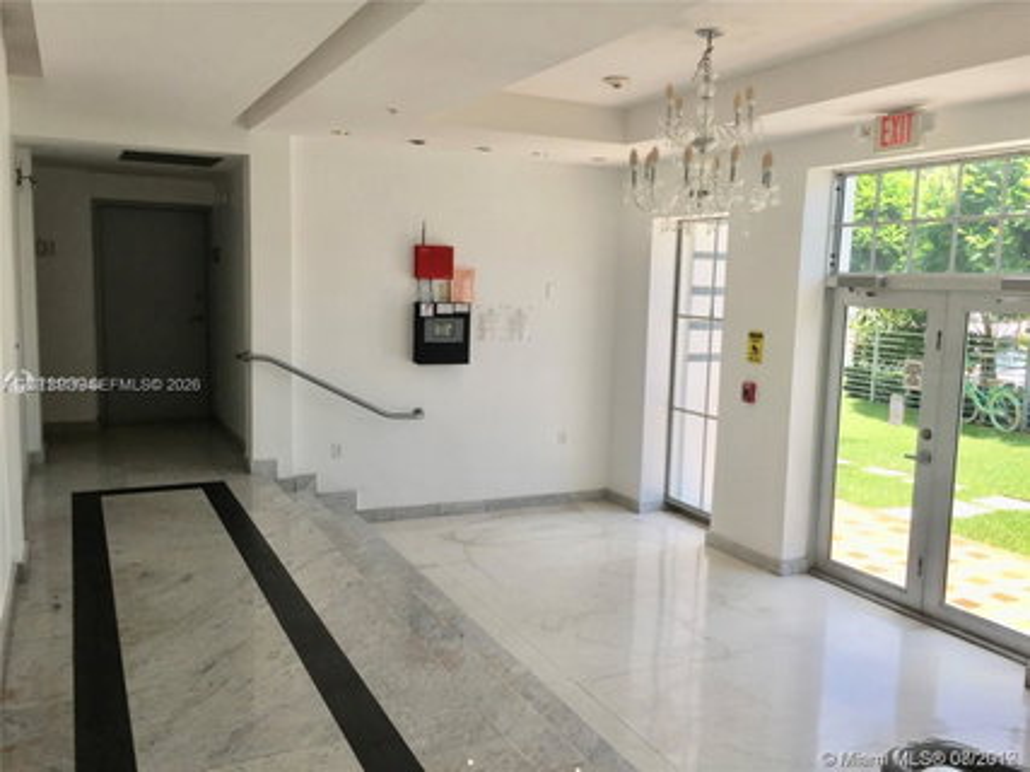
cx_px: 515
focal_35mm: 29
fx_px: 863
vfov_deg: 48.2
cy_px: 386
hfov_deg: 61.7
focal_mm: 4.15
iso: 32
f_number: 2.2
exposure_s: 1/425
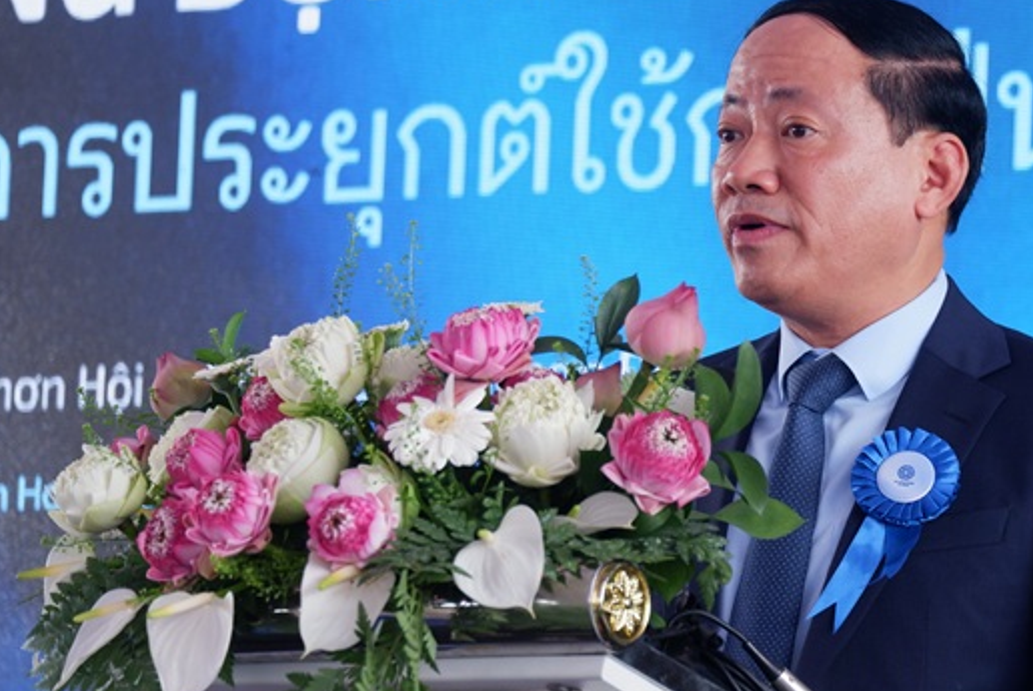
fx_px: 5342
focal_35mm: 186
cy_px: 351
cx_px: 787
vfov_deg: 7.4
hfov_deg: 11.0
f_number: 5.2
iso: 500
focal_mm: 80
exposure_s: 1/125
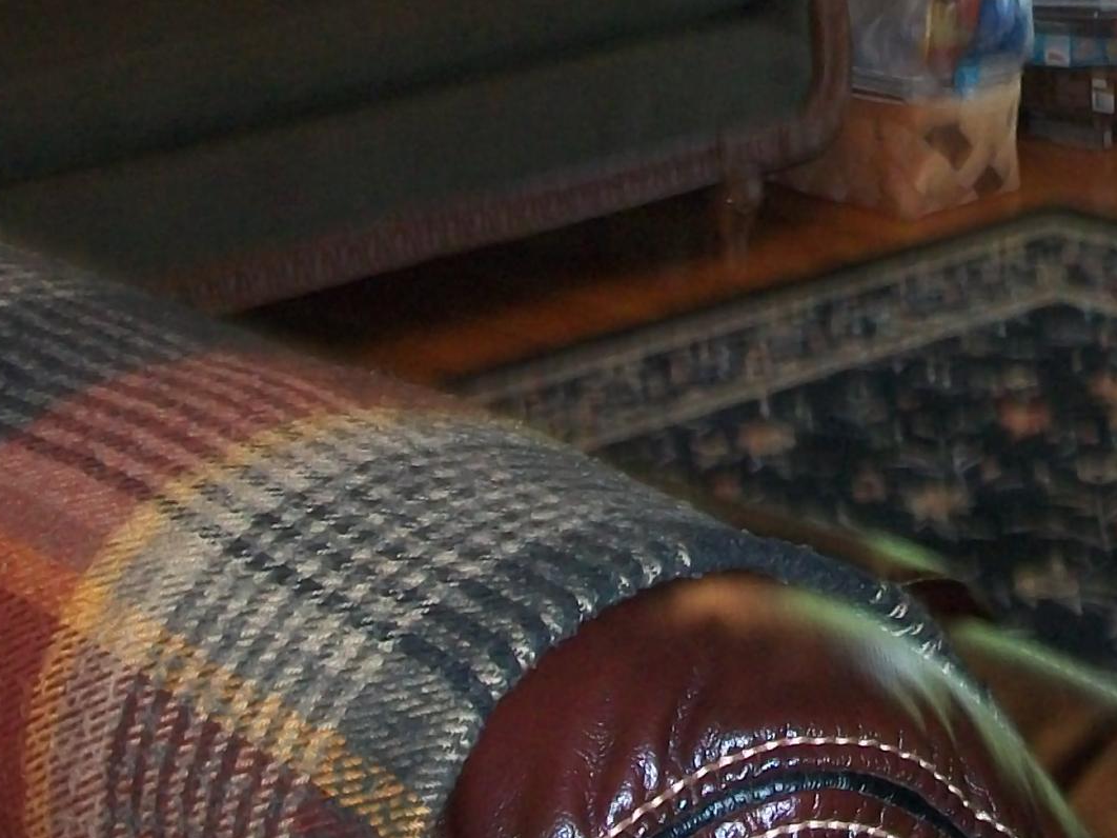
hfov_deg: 17.3
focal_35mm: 113
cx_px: 896
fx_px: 3645
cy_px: -215
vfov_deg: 12.7
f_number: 3.2
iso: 160
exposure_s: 1/40
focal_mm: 7.1
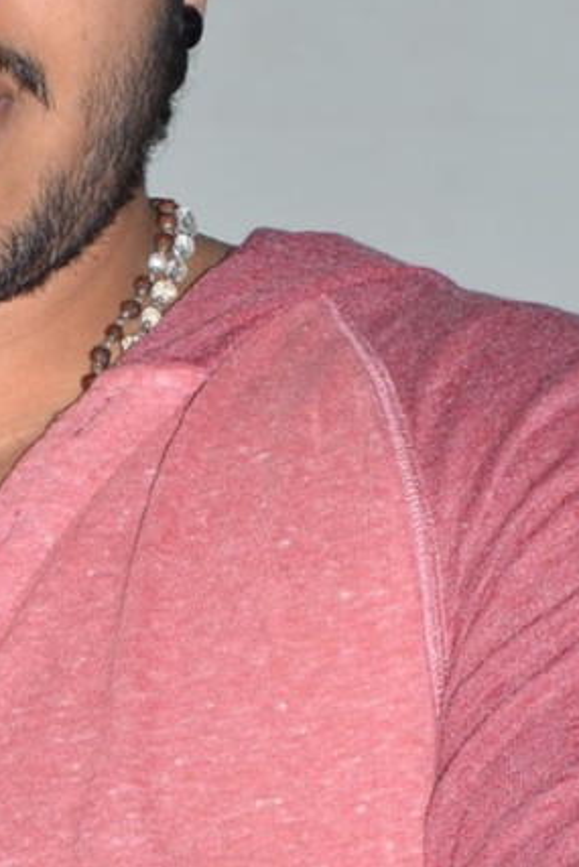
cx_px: -110
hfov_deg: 2.8
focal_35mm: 487
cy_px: 697
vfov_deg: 4.2
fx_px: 11738
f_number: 5.6
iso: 320
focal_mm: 92
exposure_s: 1/125
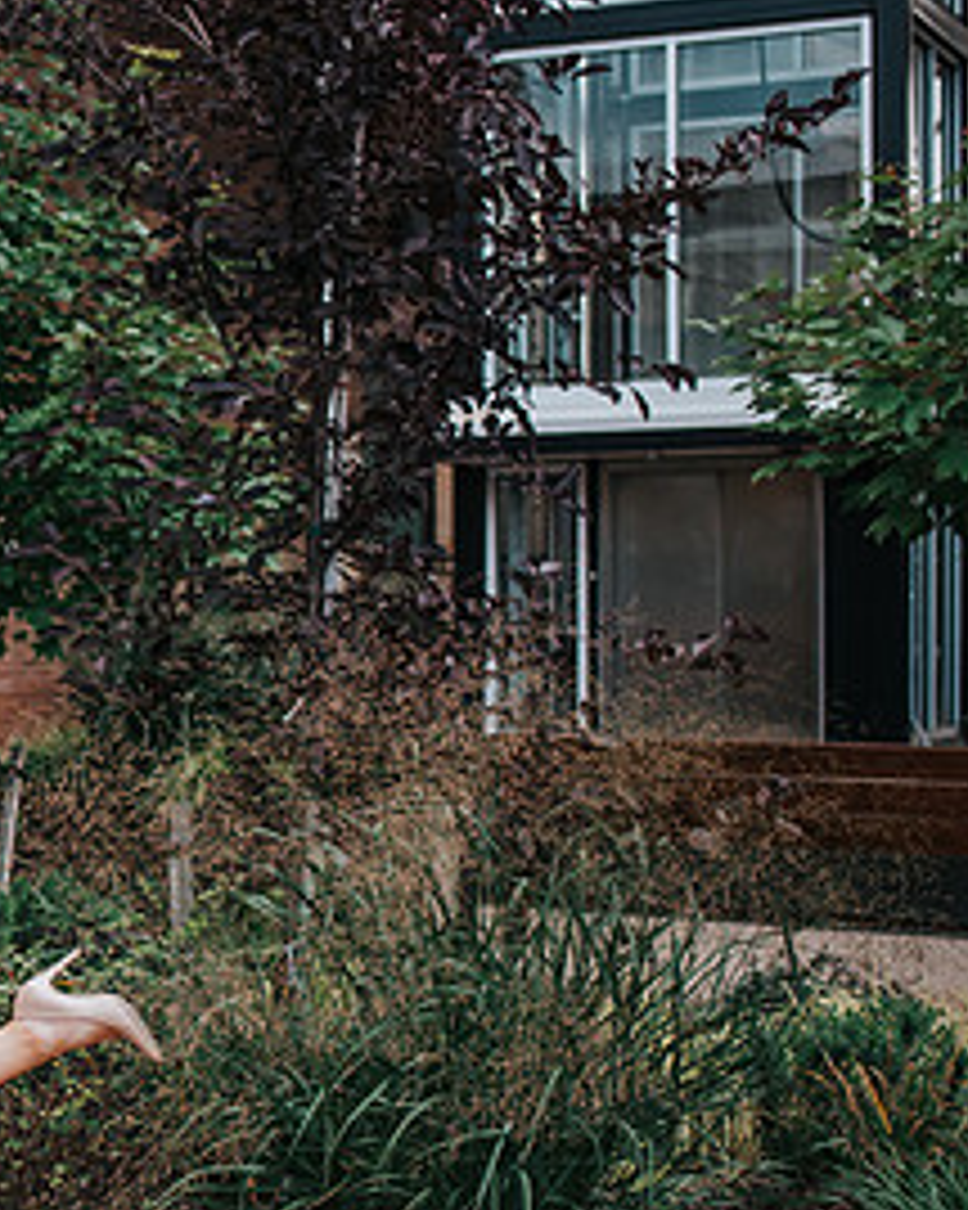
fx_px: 3261
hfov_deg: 15.8
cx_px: -389
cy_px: 772
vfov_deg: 21.0
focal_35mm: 91
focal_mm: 35
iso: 500
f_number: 1.8
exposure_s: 1/800
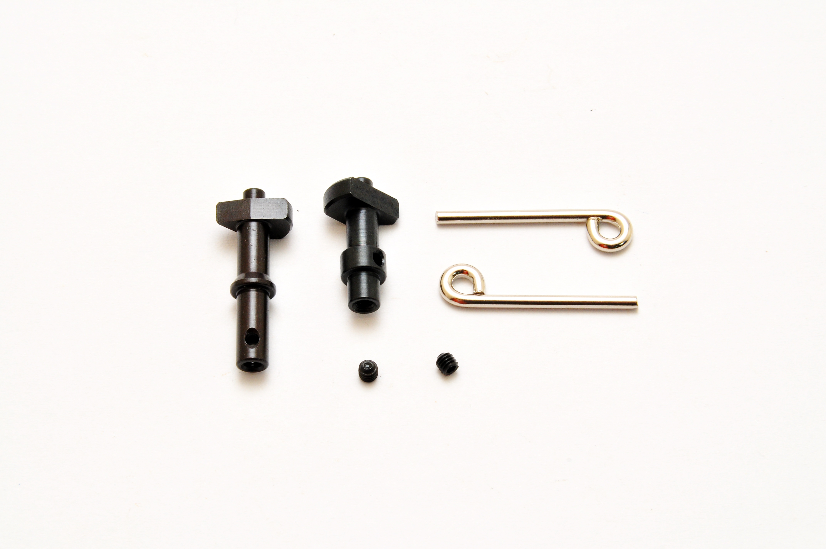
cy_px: 274
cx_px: 413
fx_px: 3987
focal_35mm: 174
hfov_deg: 11.8
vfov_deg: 7.9
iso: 400
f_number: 22
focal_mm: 116
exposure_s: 1/60
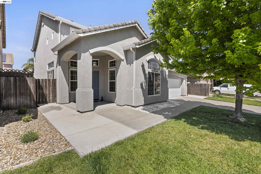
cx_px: 130
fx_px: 116
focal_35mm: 16
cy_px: 87
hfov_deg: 96.7
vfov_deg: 73.8
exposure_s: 1/125
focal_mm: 16
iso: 200
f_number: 10
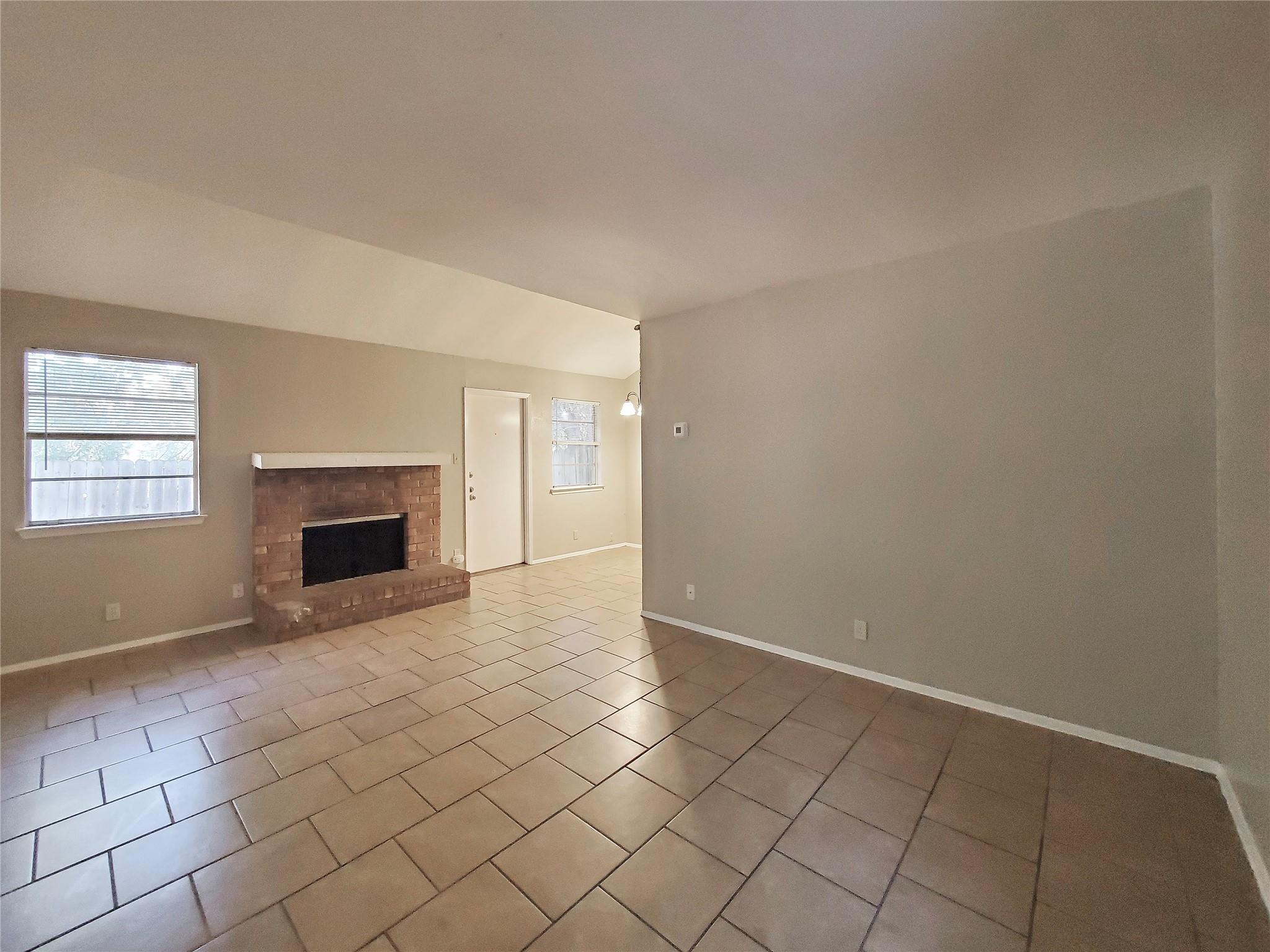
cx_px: 635
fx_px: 477
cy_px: 476
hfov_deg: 106.2
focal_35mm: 13
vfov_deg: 89.9
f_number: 2.2
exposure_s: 1/30
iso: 400
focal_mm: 1.8
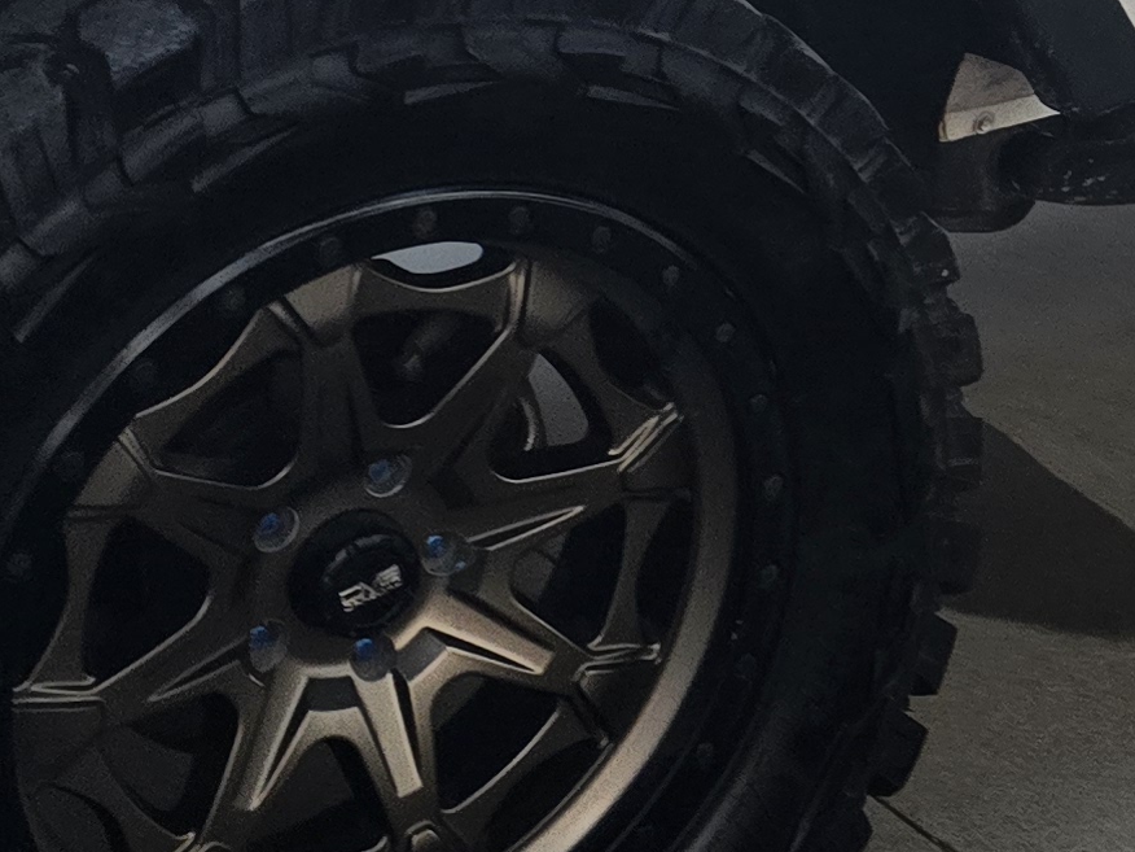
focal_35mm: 105
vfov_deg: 13.4
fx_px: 3443
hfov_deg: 17.5
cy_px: -370
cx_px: 1490
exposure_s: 1/120
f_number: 1.7
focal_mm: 6.3
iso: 250
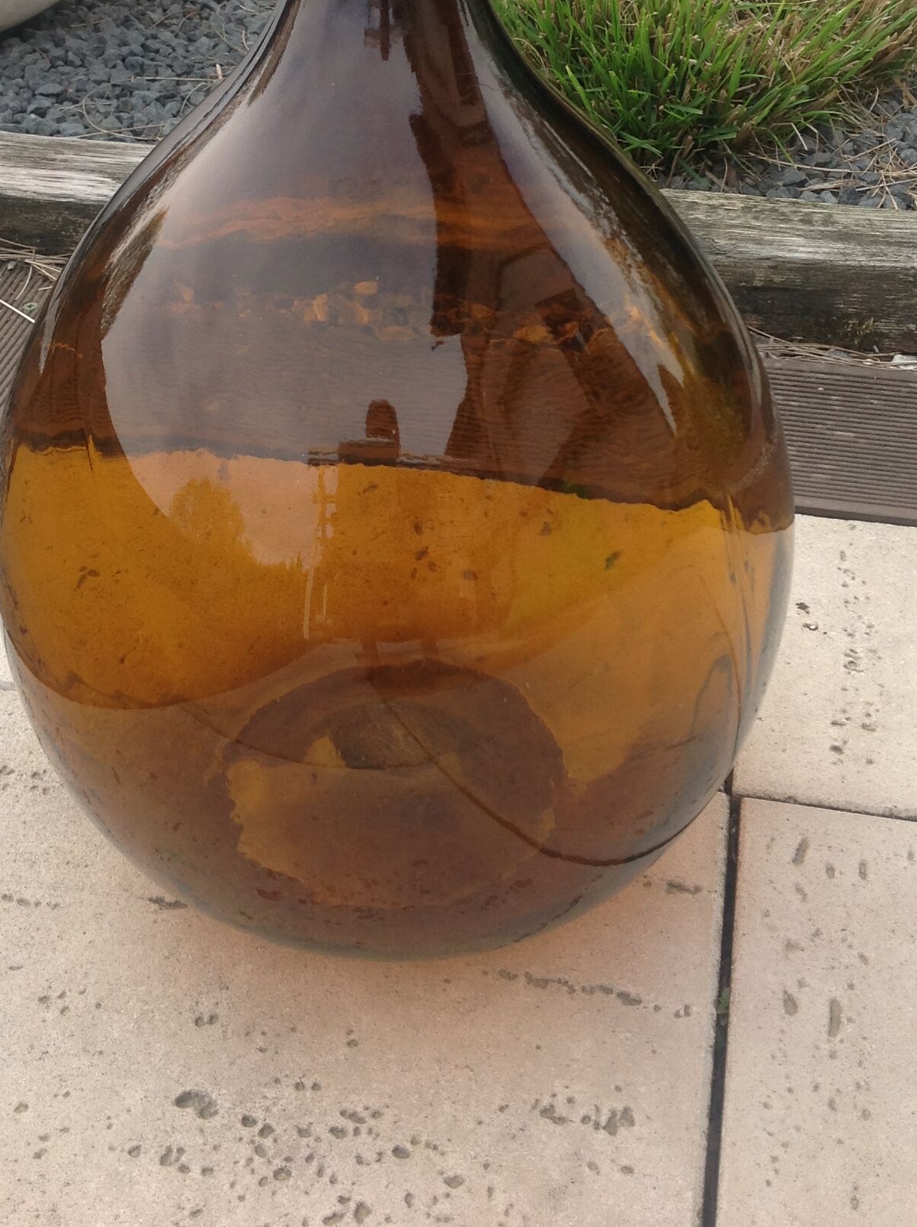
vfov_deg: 33.5
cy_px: 263
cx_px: 371
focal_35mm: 56
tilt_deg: -28.1
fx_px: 1983
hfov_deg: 26.0
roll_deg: +2.9
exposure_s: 1/403
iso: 50
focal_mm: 4.28
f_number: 2.4
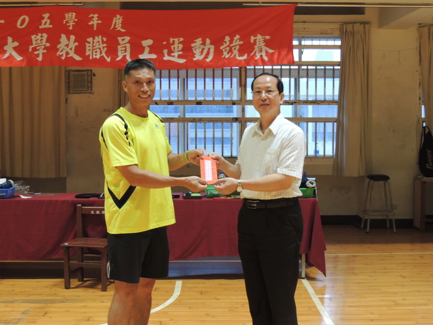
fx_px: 688
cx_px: 216
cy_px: 162
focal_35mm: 55
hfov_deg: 34.9
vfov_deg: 26.6
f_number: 3.7
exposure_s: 1/30
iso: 400
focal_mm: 9.8
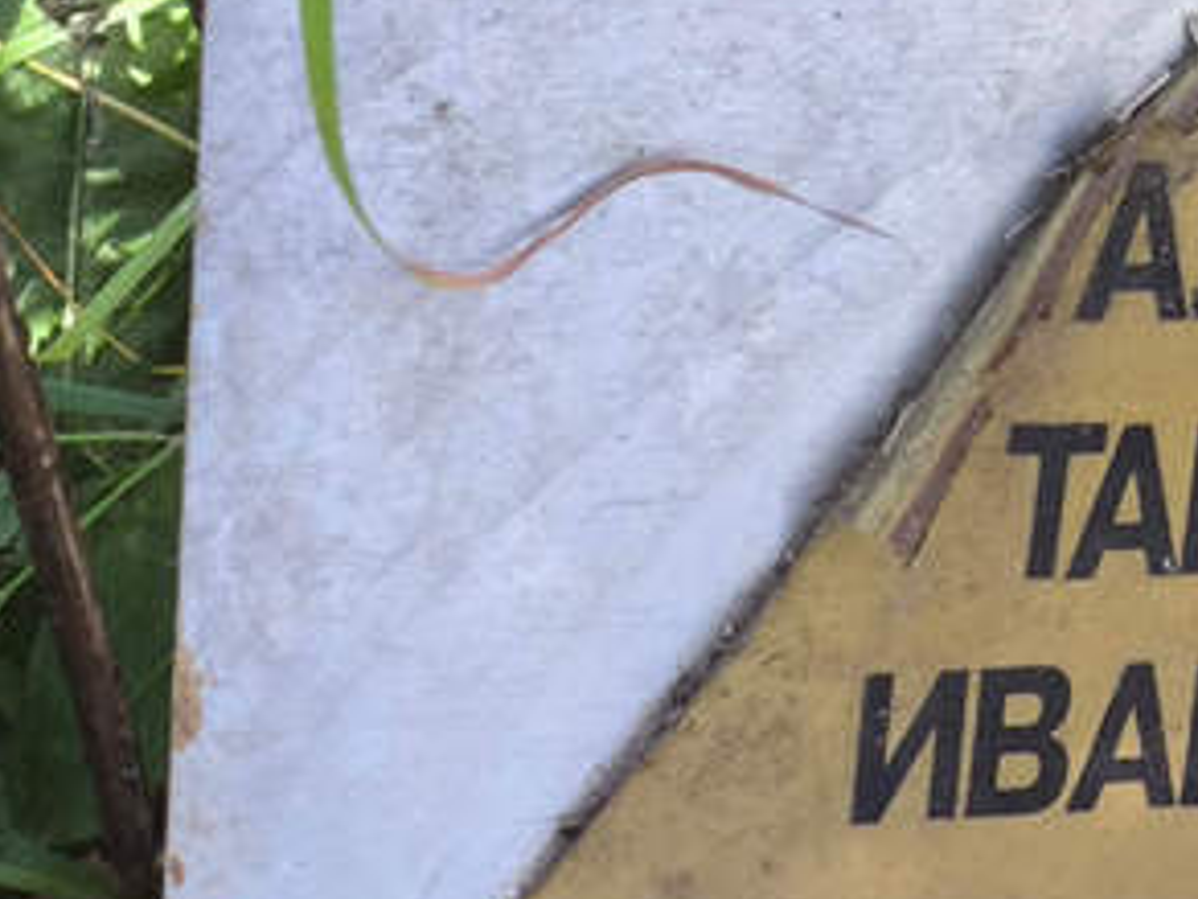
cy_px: 846
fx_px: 4741
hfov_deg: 14.4
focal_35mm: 137
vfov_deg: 10.8
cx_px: 741
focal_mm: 4.71
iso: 50
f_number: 1.7
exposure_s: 1/131
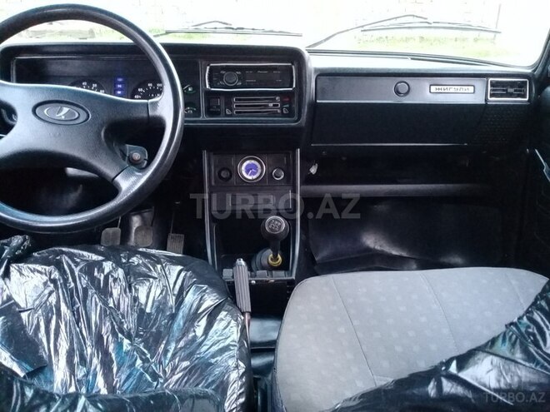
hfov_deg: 58.4
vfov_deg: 45.4
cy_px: 206
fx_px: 493
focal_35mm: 31
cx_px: 275
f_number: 2.2
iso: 640
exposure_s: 1/17
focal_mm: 3.3
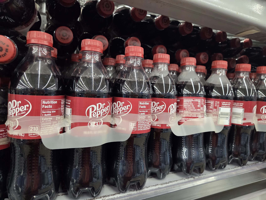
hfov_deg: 73.9
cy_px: 100
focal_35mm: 23
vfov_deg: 58.9
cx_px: 133
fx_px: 177
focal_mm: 5.4
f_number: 1.8
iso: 800
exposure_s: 1/120
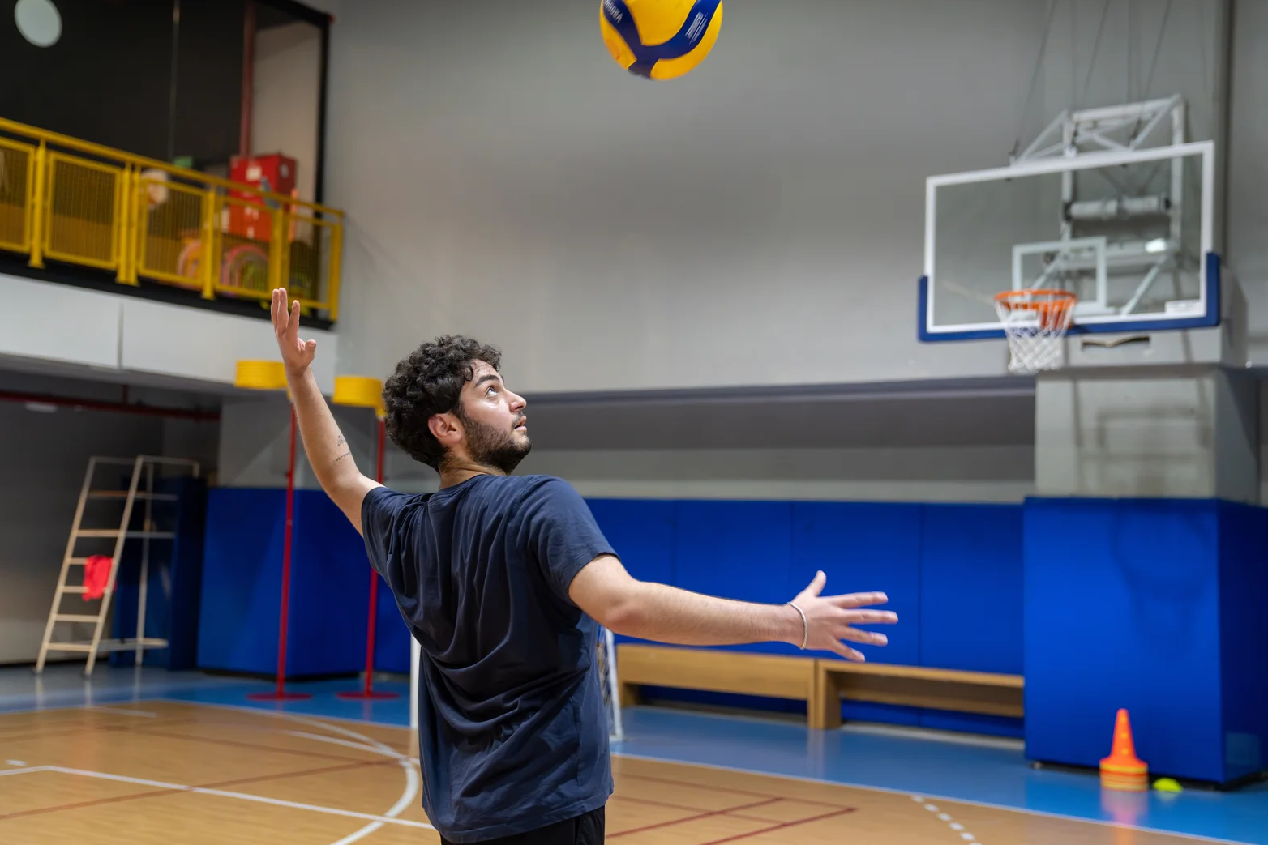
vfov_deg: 29.9
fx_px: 1585
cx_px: 621
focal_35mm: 45
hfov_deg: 43.6
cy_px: 418
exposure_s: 1/250
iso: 5000
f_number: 2.8
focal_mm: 44
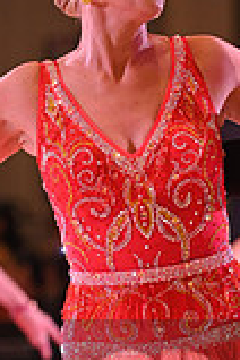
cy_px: 396
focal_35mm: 620
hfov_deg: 2.2
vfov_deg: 3.3
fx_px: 6200
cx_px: 377
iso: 1600
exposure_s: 1/200
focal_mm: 170
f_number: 4.5
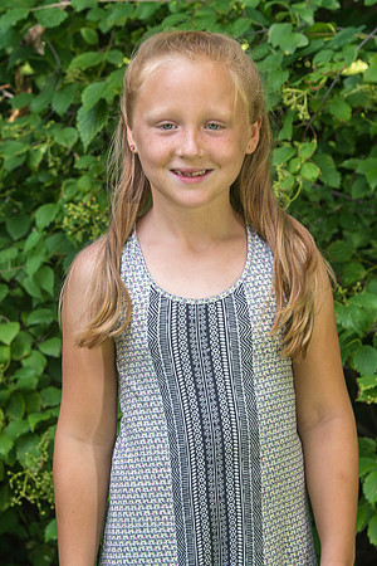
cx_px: 132
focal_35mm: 206
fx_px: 3243
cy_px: 301
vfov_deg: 10.0
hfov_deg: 6.7
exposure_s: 1/160
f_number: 6.3
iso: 100
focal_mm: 100
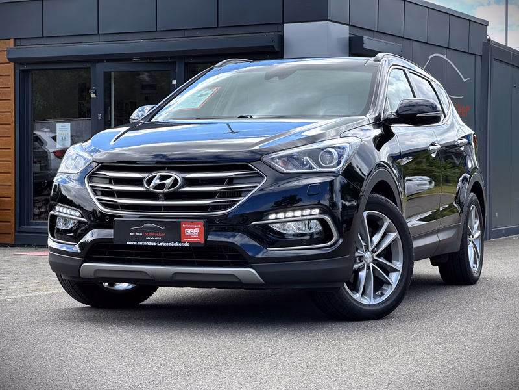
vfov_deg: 19.1
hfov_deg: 25.3
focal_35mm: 77
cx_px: 260
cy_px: 195
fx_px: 1154
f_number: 2.8
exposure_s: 1/273
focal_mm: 9
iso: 32
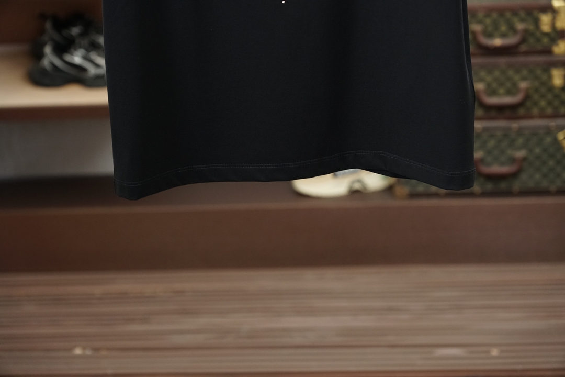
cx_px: 282
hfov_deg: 21.9
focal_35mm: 93
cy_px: 188
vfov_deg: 14.7
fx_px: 1459
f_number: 3.5
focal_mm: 62
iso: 1000
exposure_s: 1/125
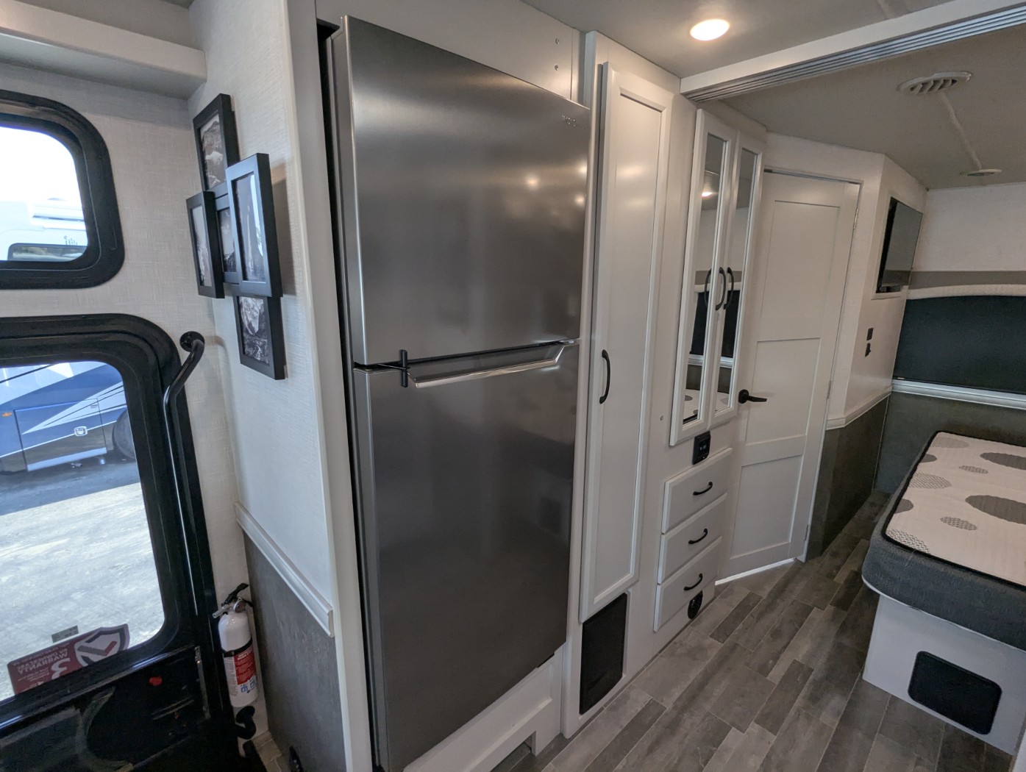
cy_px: 386
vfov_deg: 78.2
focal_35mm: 16
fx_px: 475
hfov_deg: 94.4
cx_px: 513
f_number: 2.2
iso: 112
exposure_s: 1/139
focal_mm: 2.35
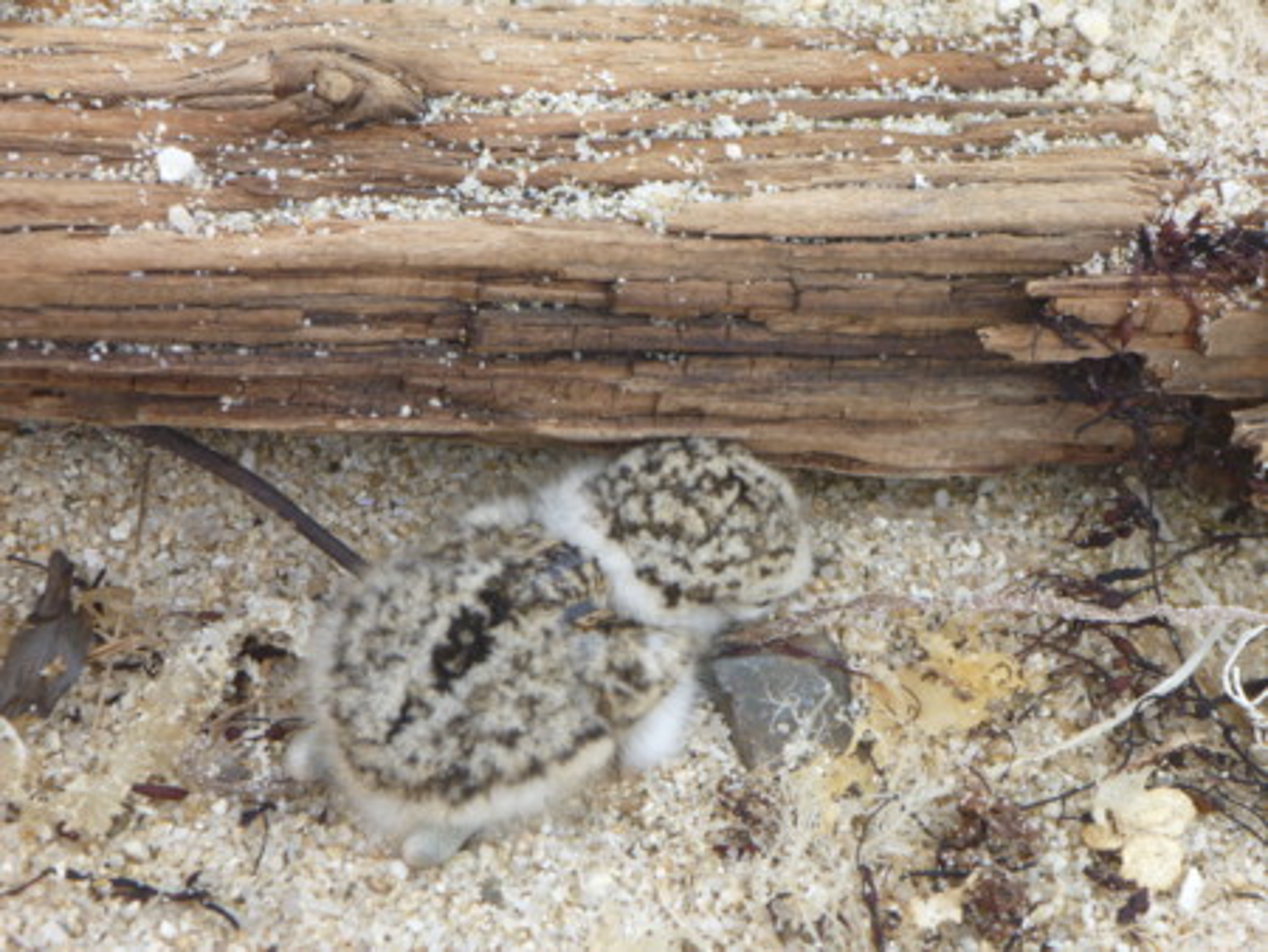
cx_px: 634
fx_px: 4691
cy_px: 476
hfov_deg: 15.4
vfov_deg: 11.6
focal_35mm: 128
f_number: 5.9
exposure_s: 1/125
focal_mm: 22.8
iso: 125
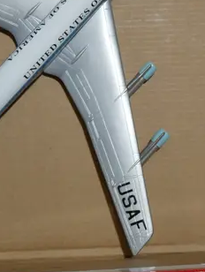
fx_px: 732
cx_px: 52
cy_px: -70
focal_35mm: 93
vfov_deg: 19.6
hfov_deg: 15.9
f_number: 4
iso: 200
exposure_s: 1/125
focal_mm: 14
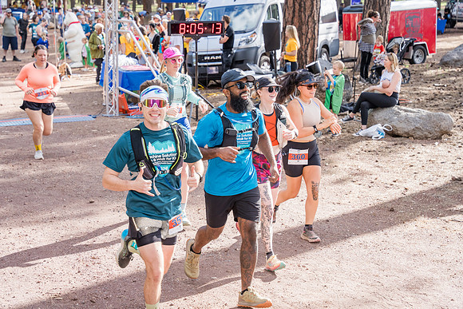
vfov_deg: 19.5
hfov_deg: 28.8
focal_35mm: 70
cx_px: 232
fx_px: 900
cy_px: 154
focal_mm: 70
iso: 800
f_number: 5
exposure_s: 1/640
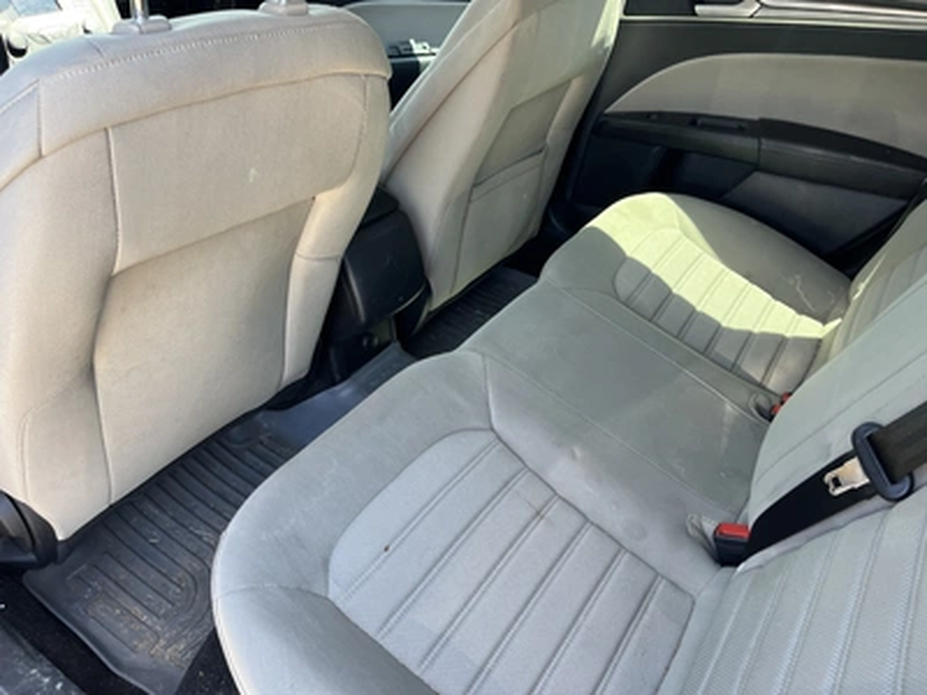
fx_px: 696
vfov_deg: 53.1
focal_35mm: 26
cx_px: 464
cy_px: 348
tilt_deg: -40.0
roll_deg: +1.6
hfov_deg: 67.3
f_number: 1.6
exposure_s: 1/121
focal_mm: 5.1
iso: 64
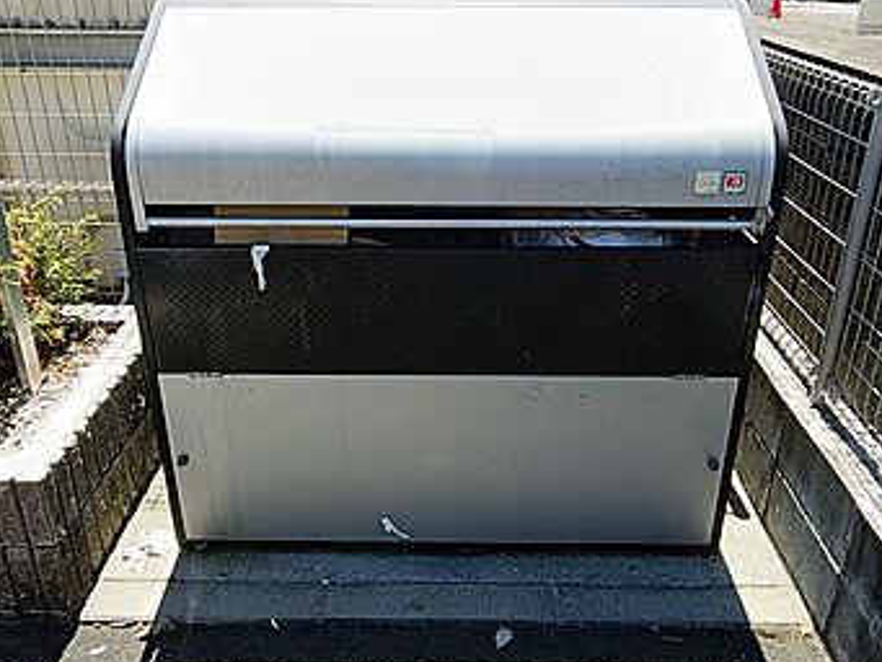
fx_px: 765
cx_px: 455
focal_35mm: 30
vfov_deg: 46.7
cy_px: 284
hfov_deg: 59.9
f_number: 2.2
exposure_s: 1/261
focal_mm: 1.68
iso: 64
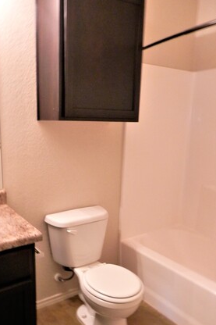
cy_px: 181
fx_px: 270
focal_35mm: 30
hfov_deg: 43.2
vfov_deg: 61.8
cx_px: 81
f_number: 3
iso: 200
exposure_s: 1/10
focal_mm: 4.5
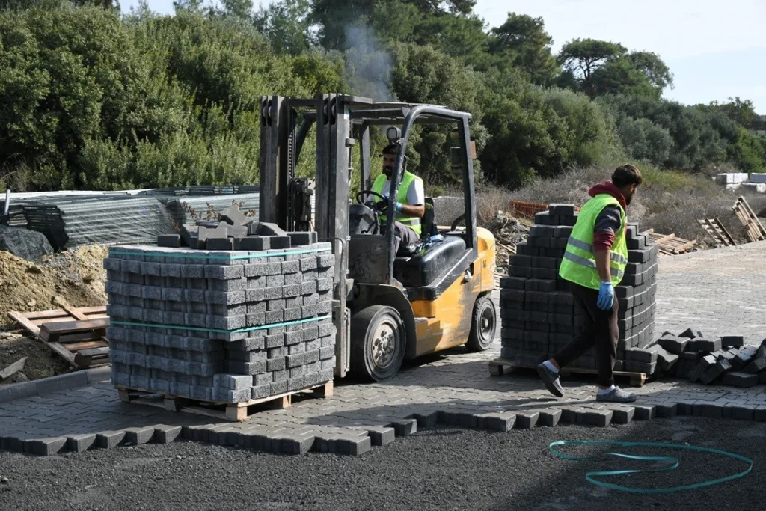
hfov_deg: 38.9
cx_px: 383
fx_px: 1085
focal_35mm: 51
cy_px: 256
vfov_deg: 26.5
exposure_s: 1/640
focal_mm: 34
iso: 100
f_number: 4.2
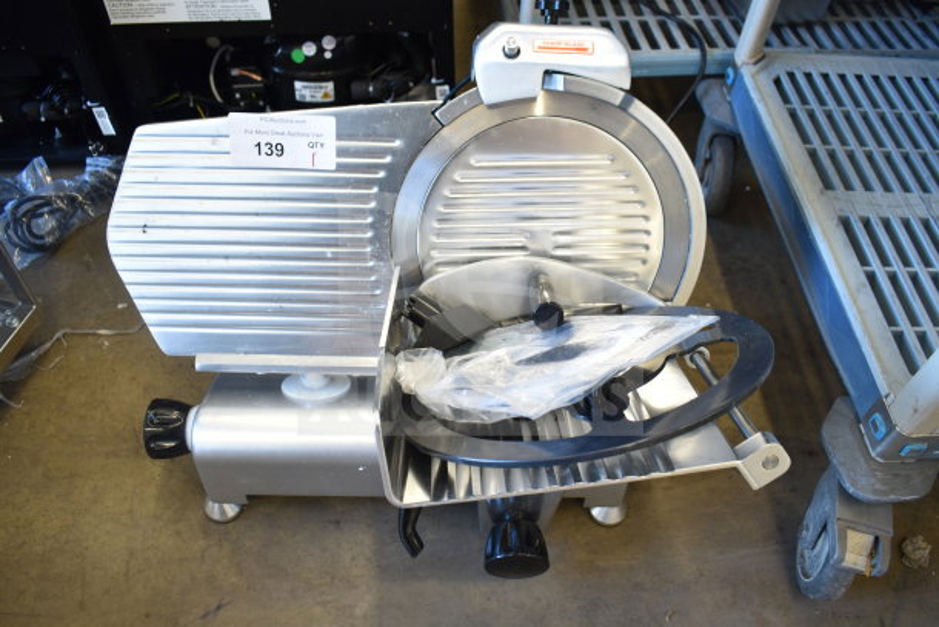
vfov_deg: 43.6
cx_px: 470
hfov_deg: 61.9
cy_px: 314
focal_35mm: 30
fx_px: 783
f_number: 3.5
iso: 320
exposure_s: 1/30
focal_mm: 20
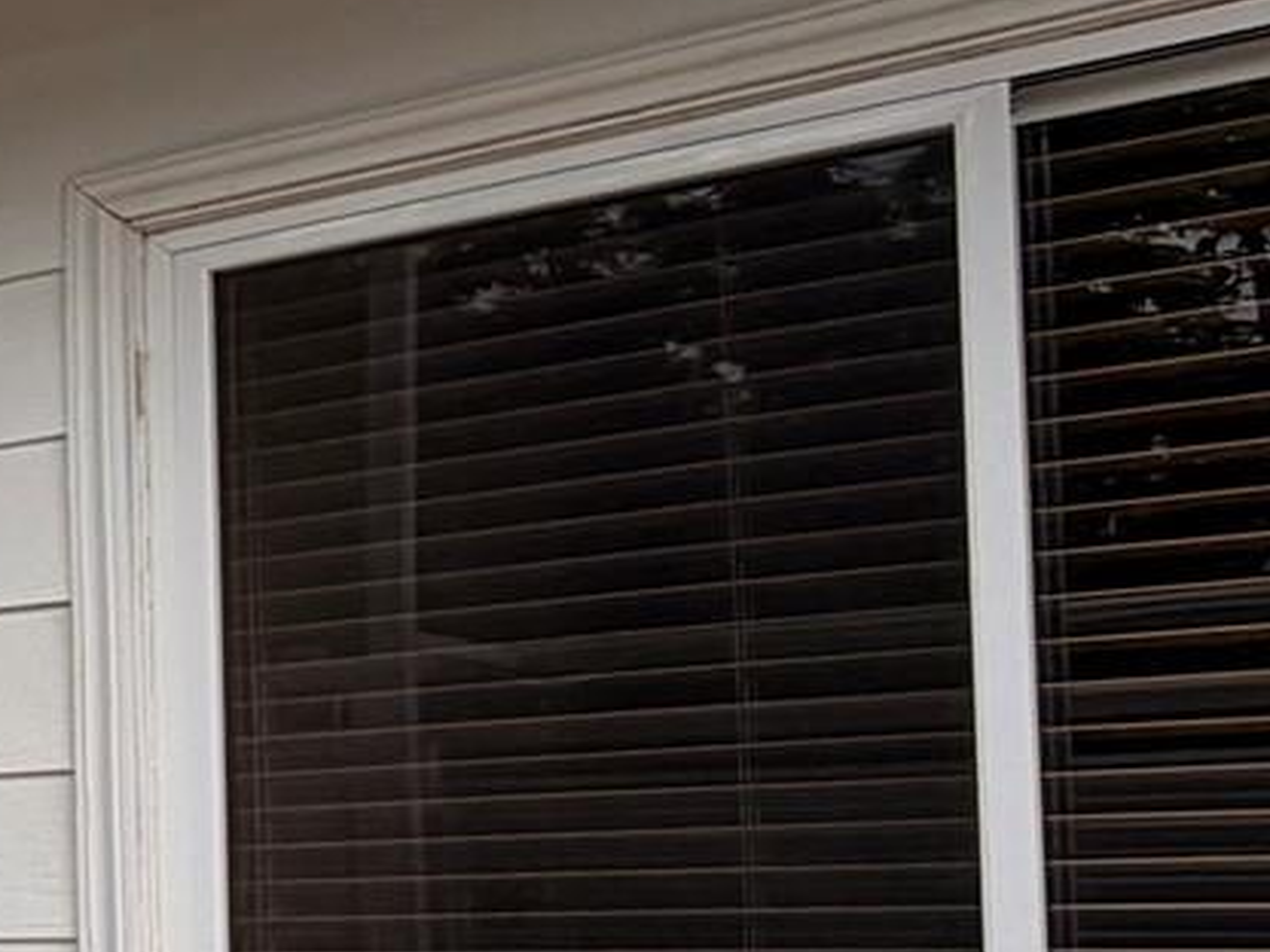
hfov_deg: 16.5
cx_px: -1560
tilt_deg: +2.9
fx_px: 2531
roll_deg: -0.1
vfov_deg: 20.9
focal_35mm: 69
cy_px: 830
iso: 32
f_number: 2.2
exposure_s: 1/770
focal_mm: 2.22
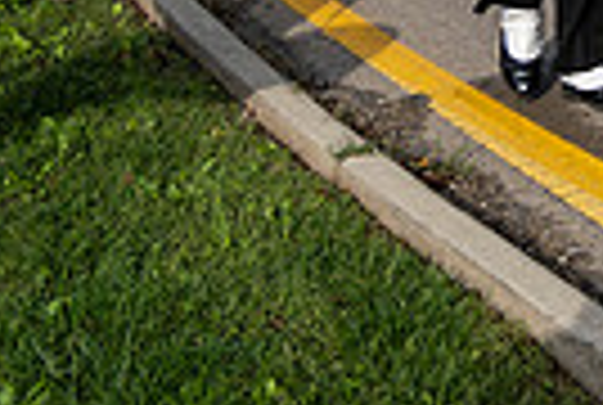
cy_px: -403
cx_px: 1094
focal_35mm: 110
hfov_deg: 15.8
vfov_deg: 11.3
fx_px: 1847
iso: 125
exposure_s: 1/1600
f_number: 4
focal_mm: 25.5
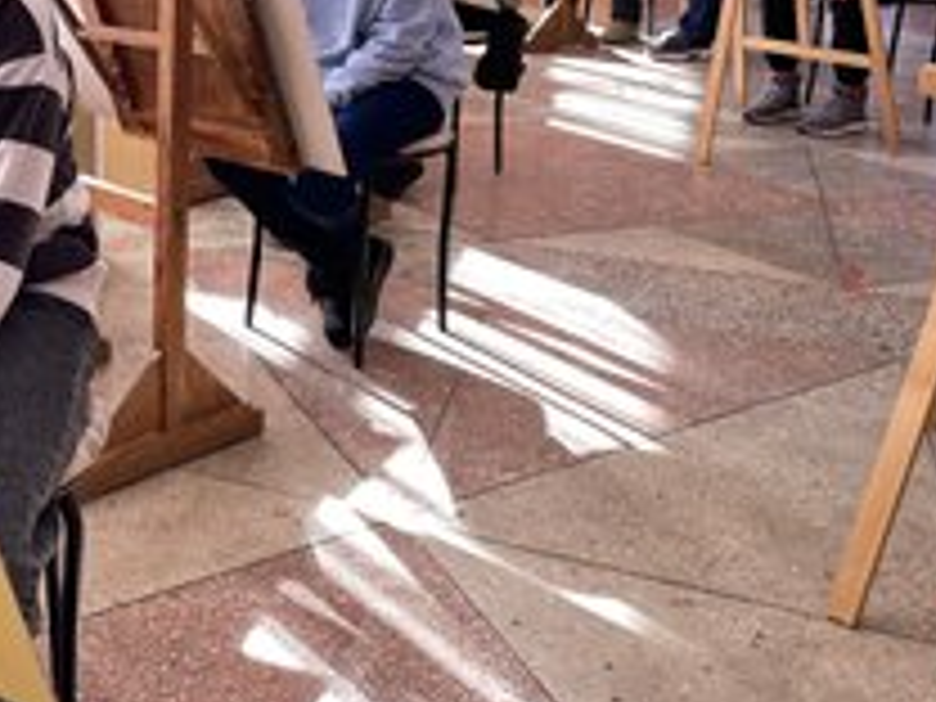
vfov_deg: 28.4
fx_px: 1352
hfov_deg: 35.6
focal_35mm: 50
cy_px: 130
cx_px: 72
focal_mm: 4.2
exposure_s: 1/121
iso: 80
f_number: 1.6
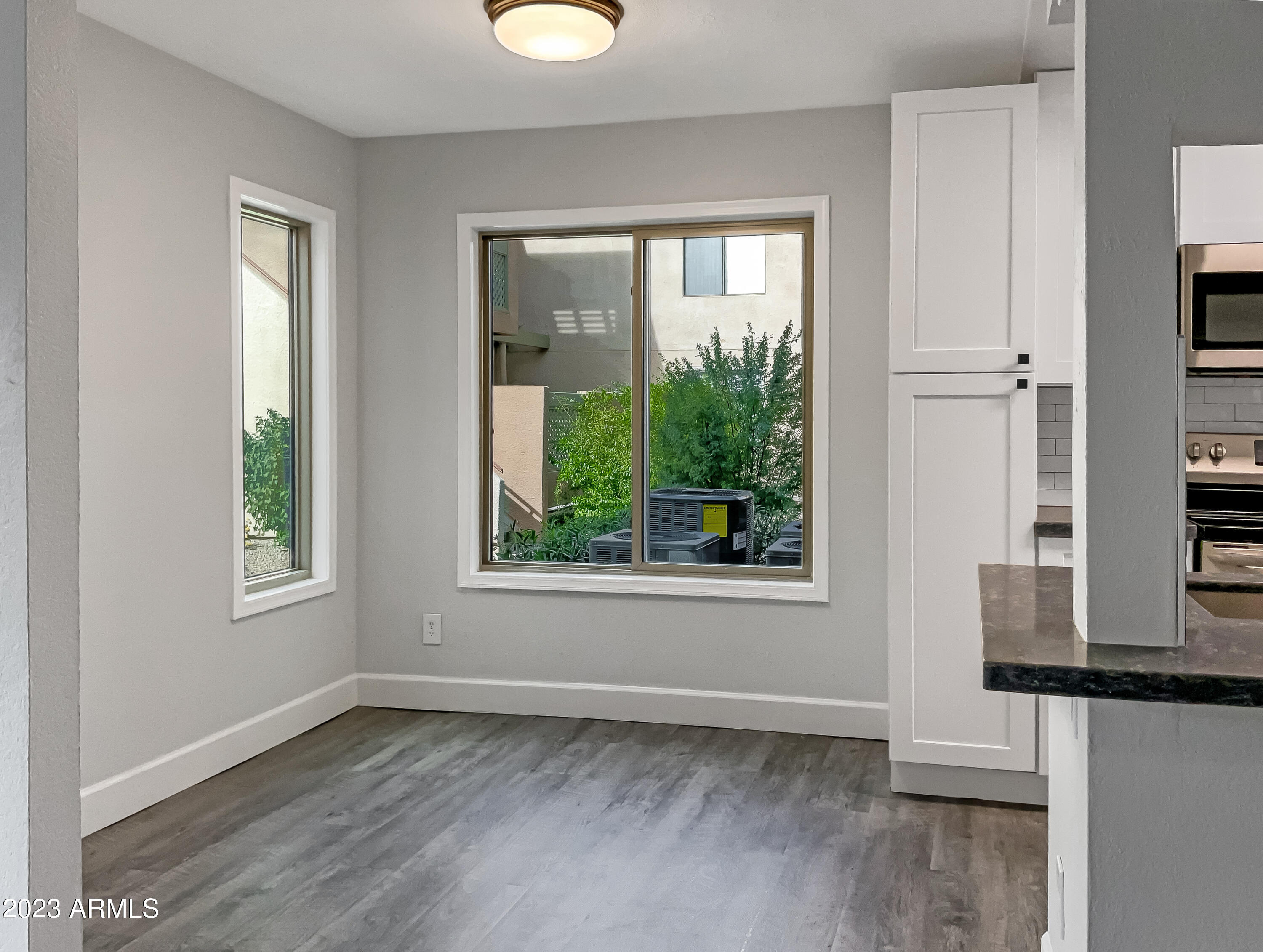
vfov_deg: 48.4
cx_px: 632
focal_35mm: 29
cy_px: 476
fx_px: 1060
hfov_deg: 61.6
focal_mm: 3
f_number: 1.8
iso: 50
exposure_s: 1/120
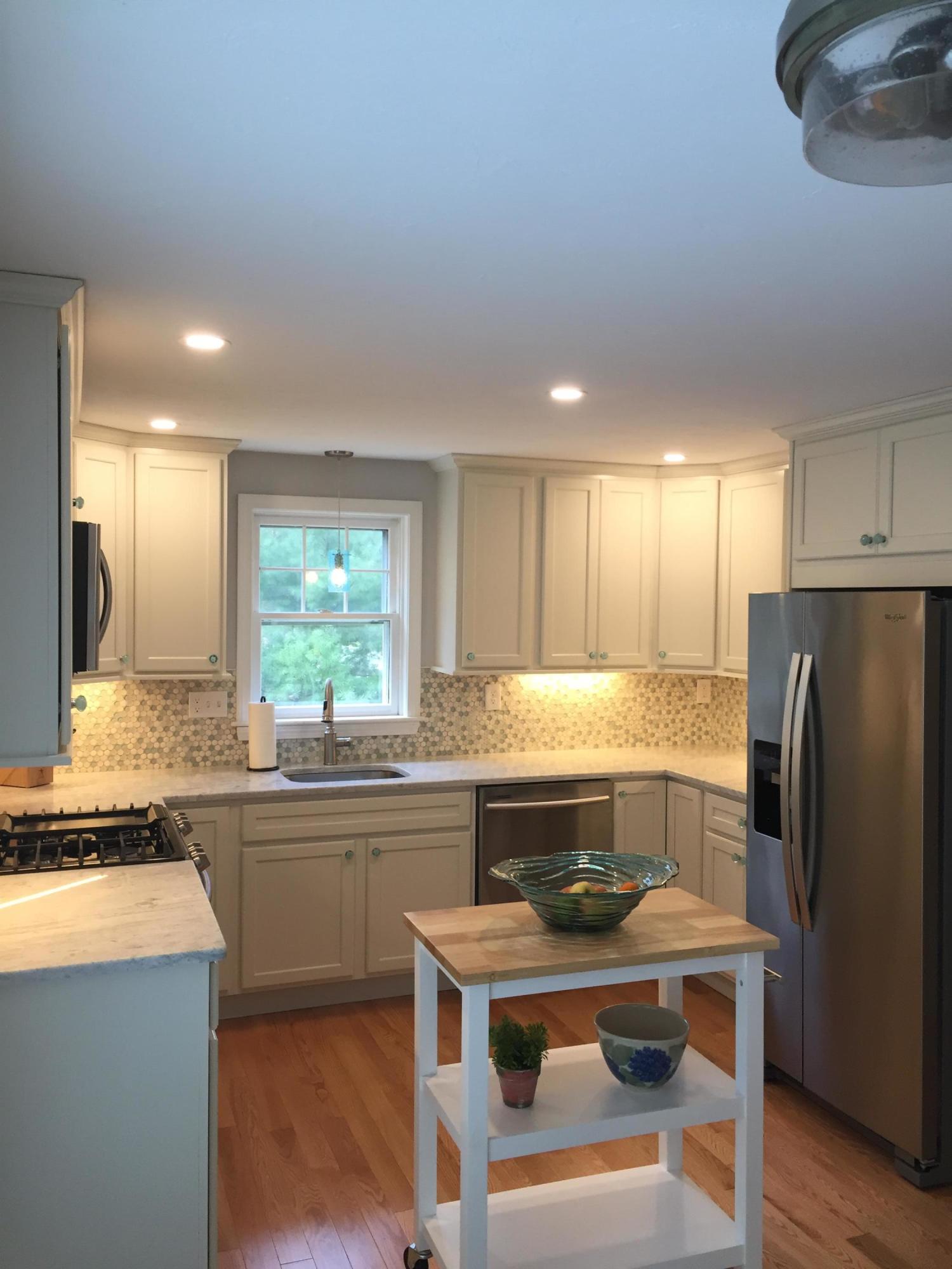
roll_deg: -0.4
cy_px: 634
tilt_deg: -1.8
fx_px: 1063
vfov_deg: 61.7
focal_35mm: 29
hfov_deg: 48.2
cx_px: 476
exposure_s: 1/40
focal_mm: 4.15
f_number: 2.2
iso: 40
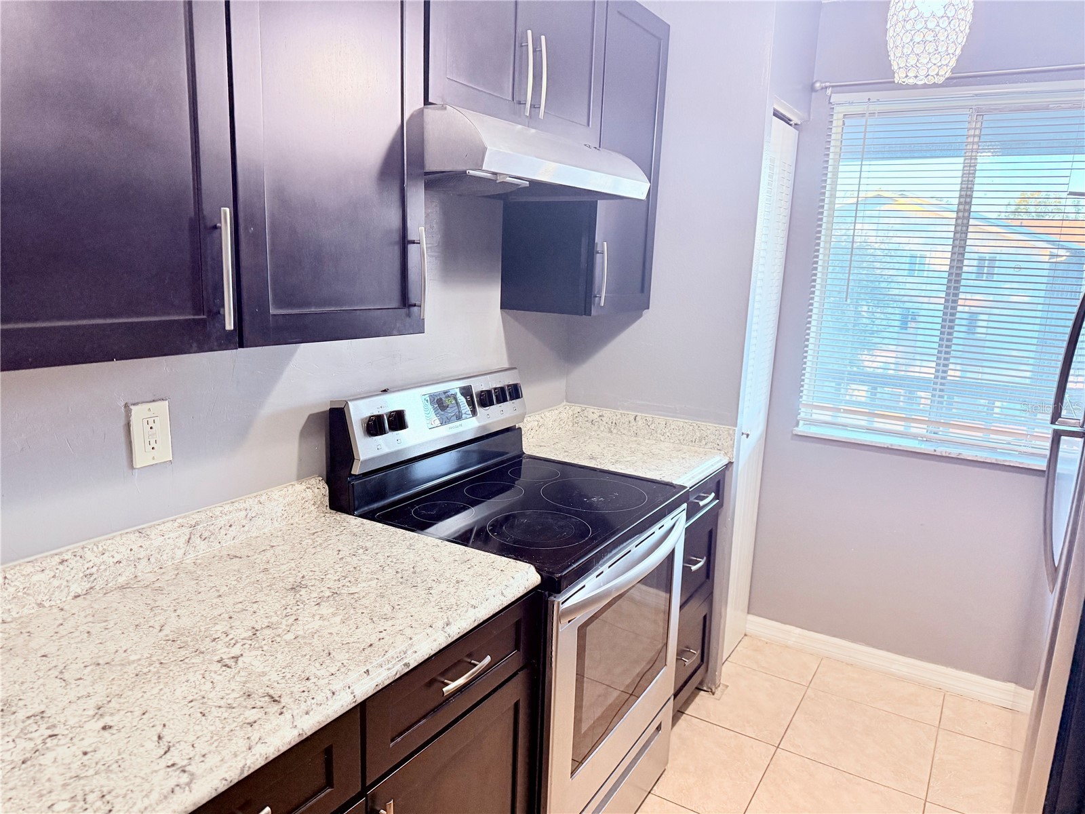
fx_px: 752
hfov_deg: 71.6
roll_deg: -1.9
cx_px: 542
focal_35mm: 24
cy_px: 407
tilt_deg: -9.6
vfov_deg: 56.8
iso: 320
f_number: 1.78
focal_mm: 6.76
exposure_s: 1/60
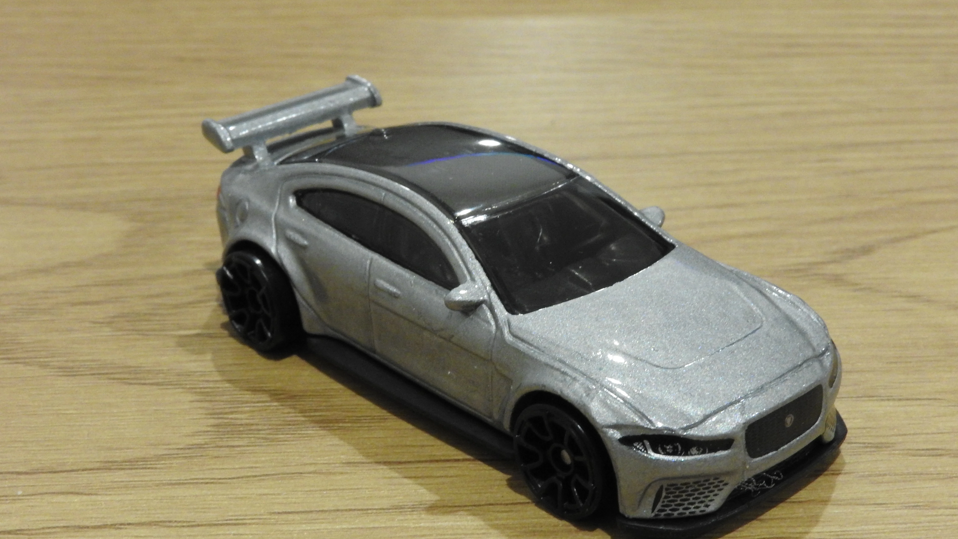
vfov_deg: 18.2
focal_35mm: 66
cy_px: 333
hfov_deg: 31.9
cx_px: 476
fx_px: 1677
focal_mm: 10.7
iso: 800
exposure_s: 1/6
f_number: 7.6
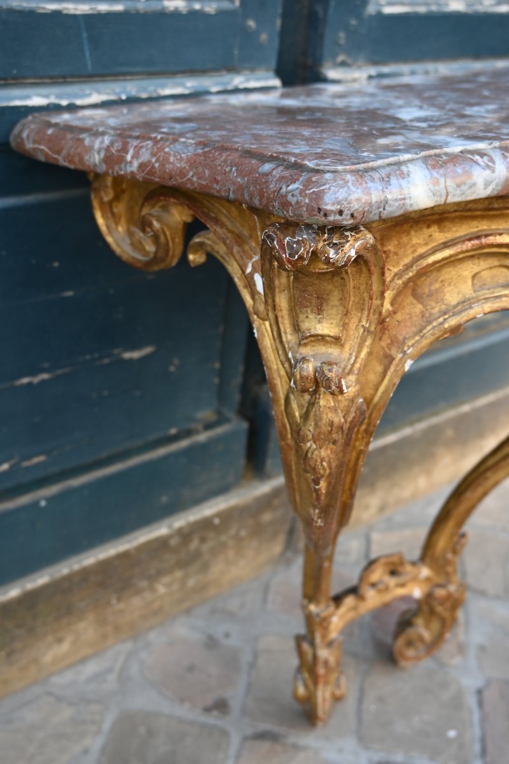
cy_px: 382
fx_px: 779
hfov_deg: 36.2
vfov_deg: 52.2
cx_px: 254
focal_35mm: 37
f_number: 4
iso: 360
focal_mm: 24.5
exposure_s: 1/250
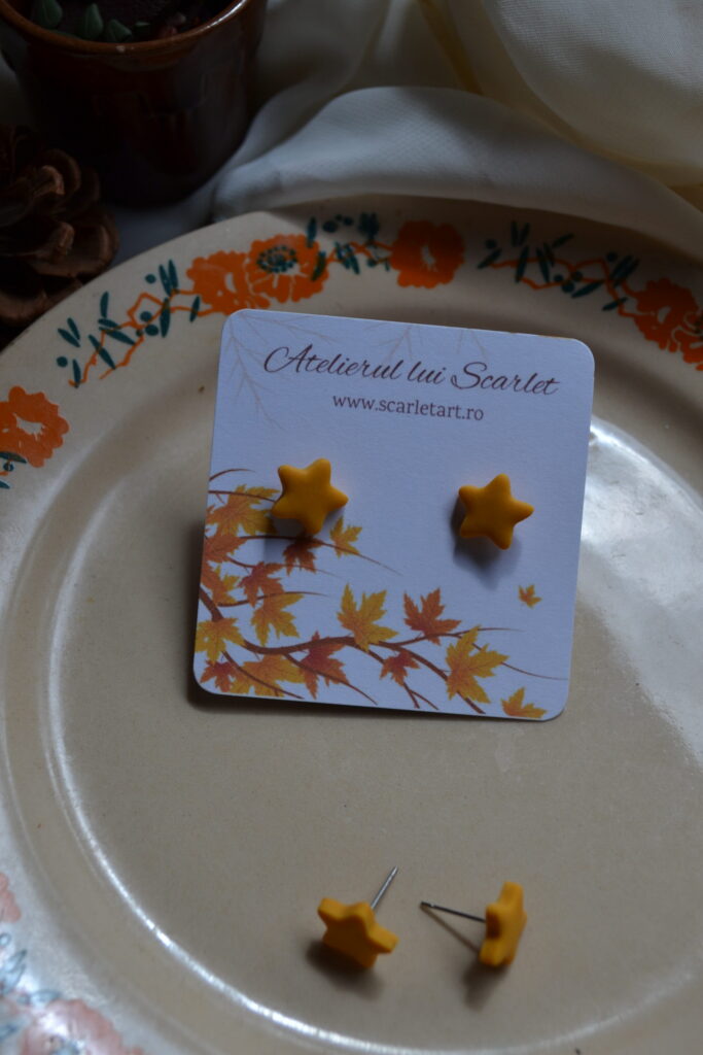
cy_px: 528
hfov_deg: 28.1
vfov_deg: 41.1
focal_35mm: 48
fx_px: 1405
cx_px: 352
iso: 100
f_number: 6.3
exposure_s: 1/160
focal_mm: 32
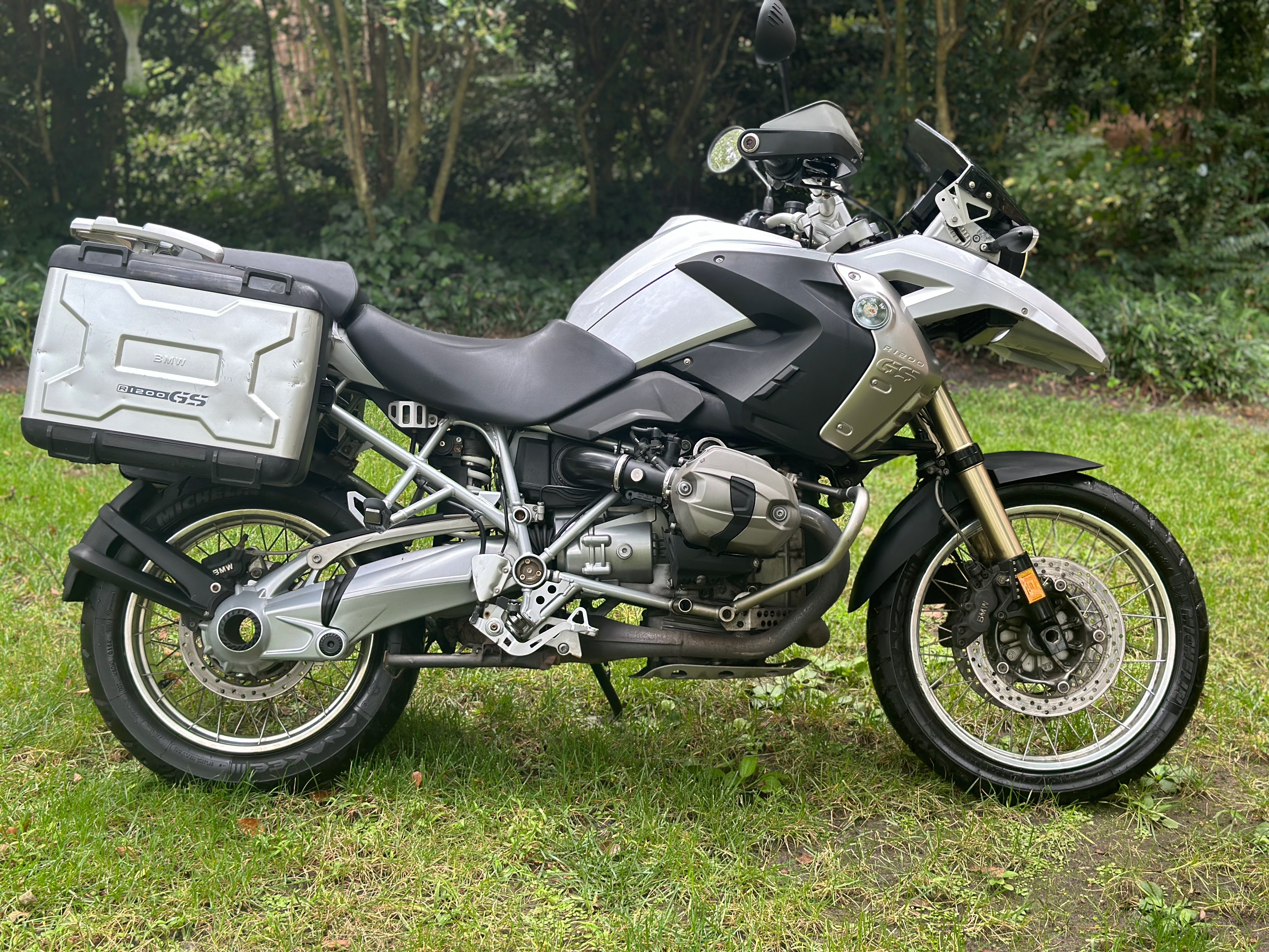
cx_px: 634
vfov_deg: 30.3
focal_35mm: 48
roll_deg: -2.2
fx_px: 1760
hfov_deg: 39.7
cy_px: 476
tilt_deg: -12.7
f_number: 1.78
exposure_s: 1/137
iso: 64
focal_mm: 6.86
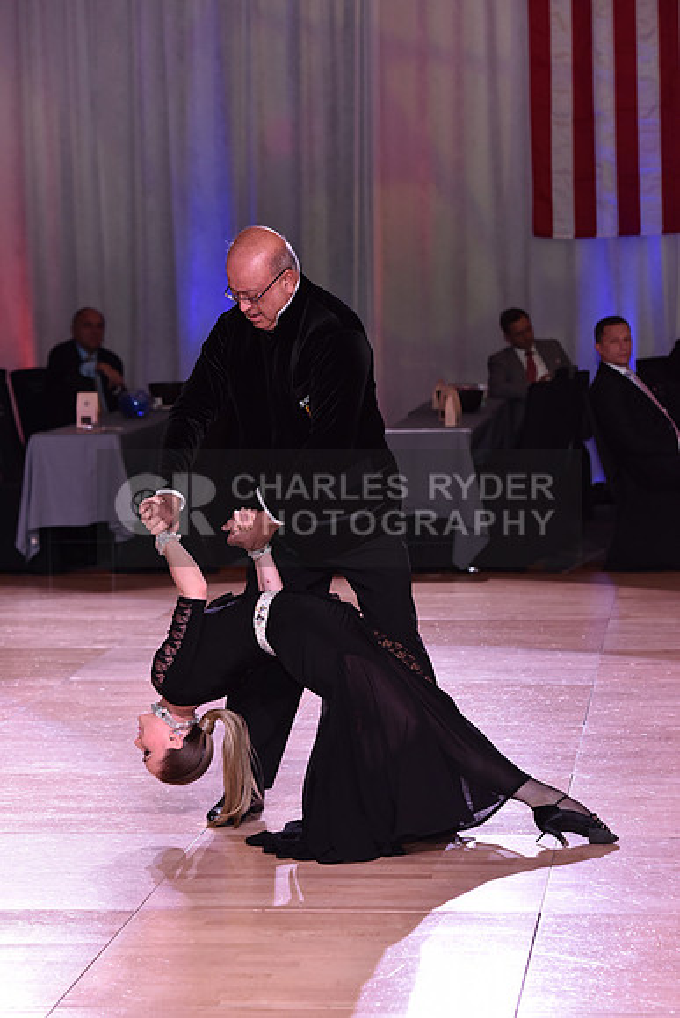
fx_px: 3115
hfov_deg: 12.5
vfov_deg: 18.6
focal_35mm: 110
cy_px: 509
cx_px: 340
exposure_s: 1/250
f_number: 4.5
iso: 1600
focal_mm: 110
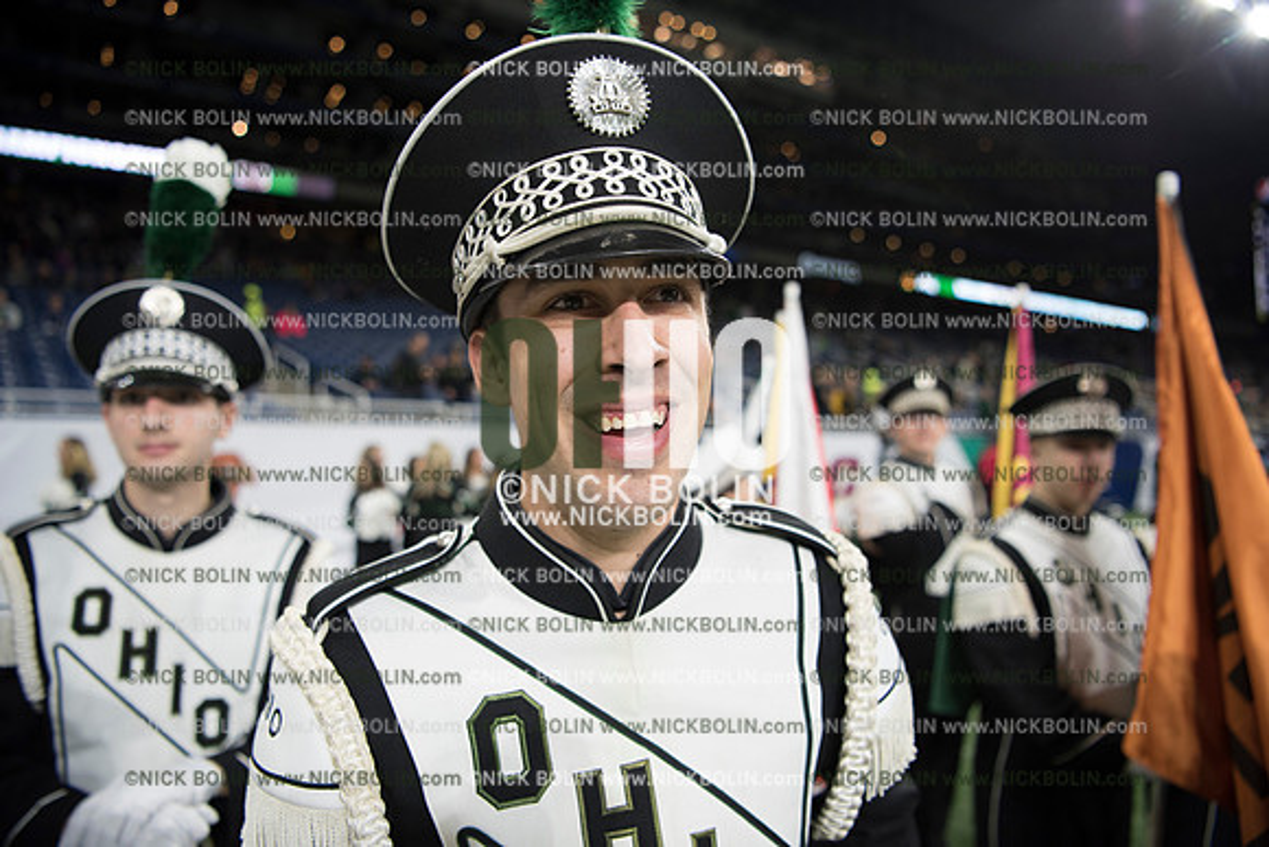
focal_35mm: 24
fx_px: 846
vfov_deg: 53.2
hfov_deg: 73.7
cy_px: 424
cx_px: 634
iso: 1250
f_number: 2.8
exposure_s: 1/800
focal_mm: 24
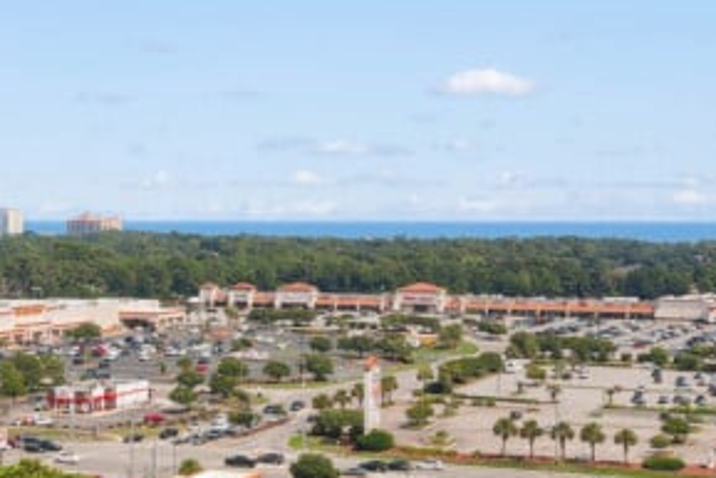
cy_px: 204
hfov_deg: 25.5
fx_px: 1552
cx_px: 139
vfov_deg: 17.5
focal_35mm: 78
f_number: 2.8
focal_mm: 8.38
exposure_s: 1/400
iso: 100
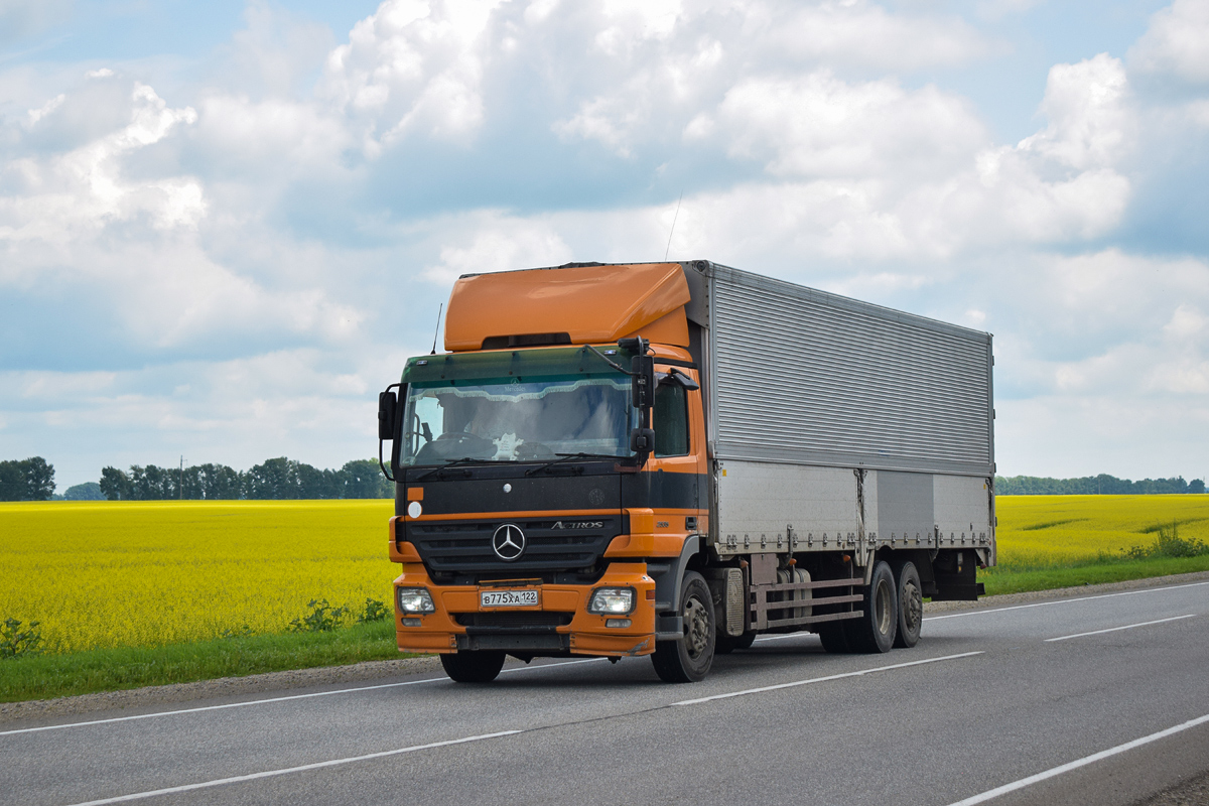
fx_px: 2418
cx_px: 604
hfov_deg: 28.1
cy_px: 403
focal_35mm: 72
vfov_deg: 18.9
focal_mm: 48
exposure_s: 1/1250
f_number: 6.3
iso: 400
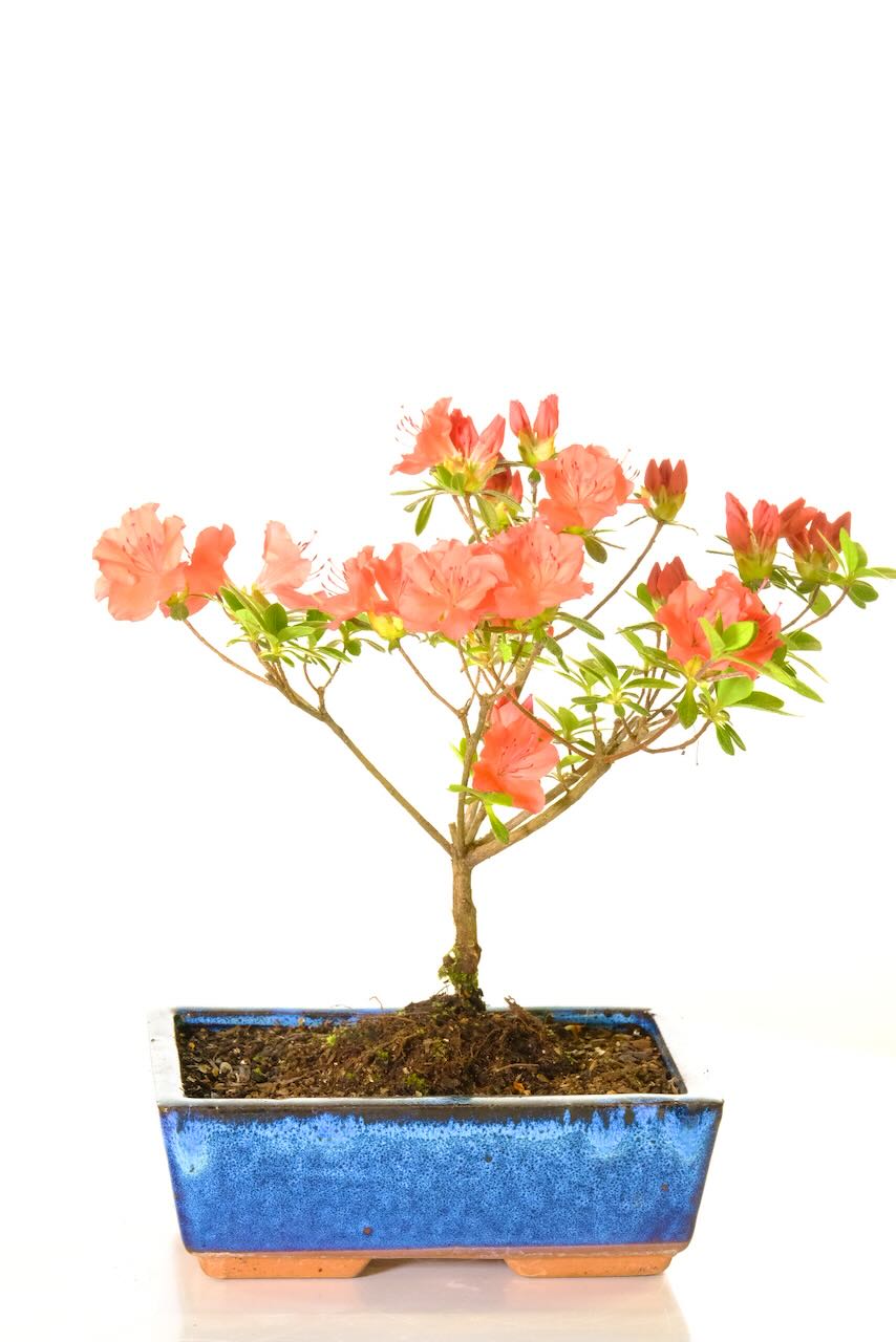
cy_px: 671
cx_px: 448
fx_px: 5074
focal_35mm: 136
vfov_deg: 15.1
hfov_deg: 10.1
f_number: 14
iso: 2500
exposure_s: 1/8
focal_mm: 90.4
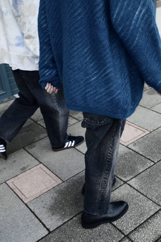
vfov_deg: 42.4
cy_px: 121
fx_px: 313
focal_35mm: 46
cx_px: 80
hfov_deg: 28.8
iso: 125
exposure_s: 1/400
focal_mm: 31
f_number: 5
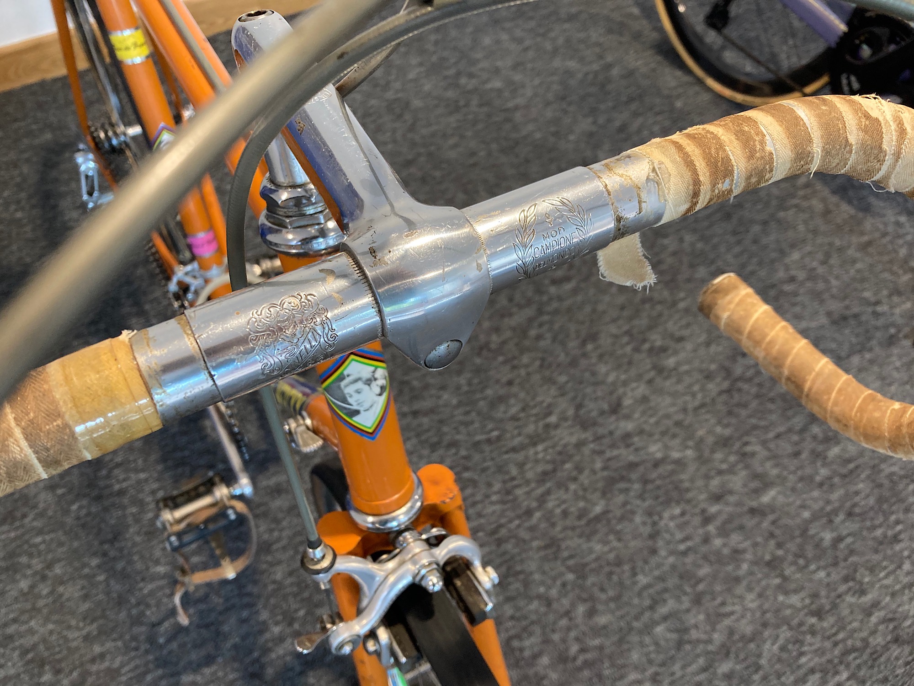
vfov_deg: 49.7
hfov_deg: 63.4
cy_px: 343
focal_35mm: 28
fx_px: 739
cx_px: 457
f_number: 1.8
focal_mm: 3.99
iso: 80
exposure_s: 1/74
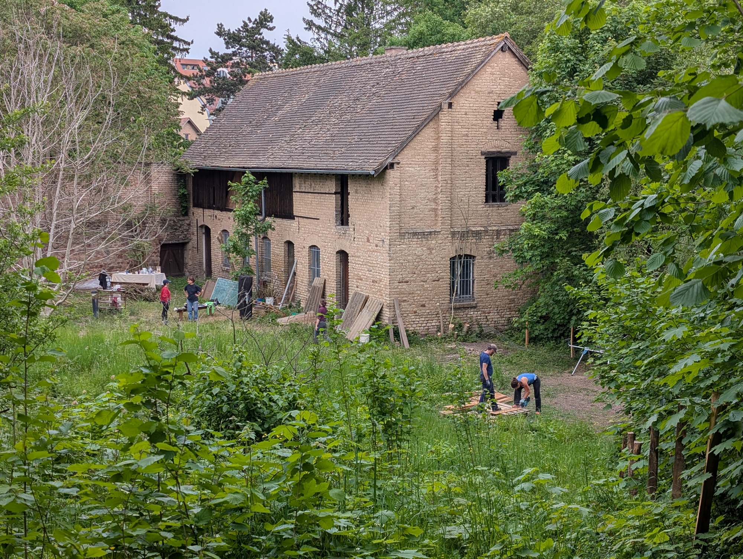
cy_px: 280
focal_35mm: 49
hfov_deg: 38.9
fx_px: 1053
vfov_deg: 29.7
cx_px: 372
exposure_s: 1/625
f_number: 1.68
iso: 17
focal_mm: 6.9
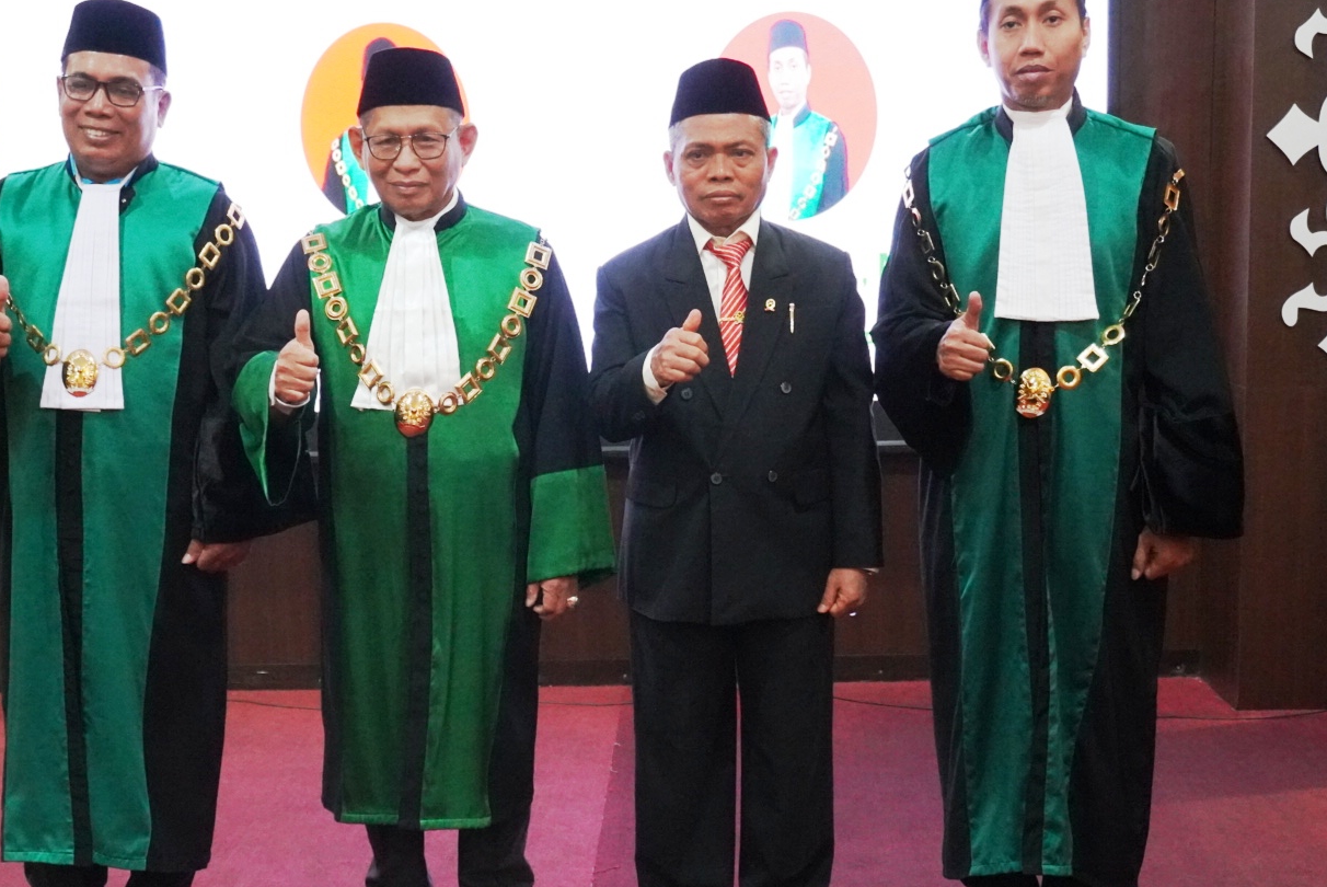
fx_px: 1918
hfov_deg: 38.1
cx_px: 556
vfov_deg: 26.0
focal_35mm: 52
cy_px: 488
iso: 6400
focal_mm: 26
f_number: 4.5
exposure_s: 1/100
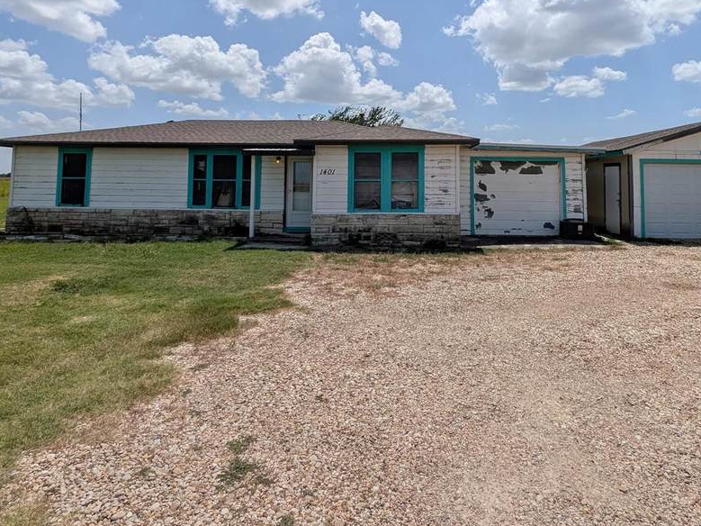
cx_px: 381
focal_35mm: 23
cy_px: 148
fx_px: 466
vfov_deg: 56.6
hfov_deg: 73.8
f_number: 2.2
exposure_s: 1/3322
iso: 51
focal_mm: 1.85
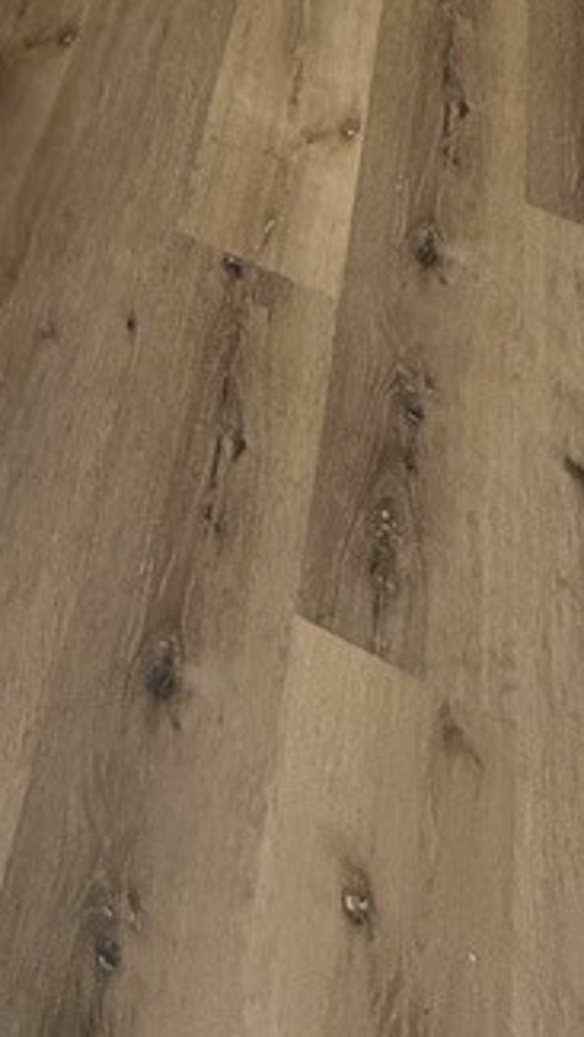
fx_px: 1320
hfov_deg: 22.1
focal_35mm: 48
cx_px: -195
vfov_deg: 28.3
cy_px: -517
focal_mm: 2.22
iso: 200
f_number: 2.2
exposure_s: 1/60
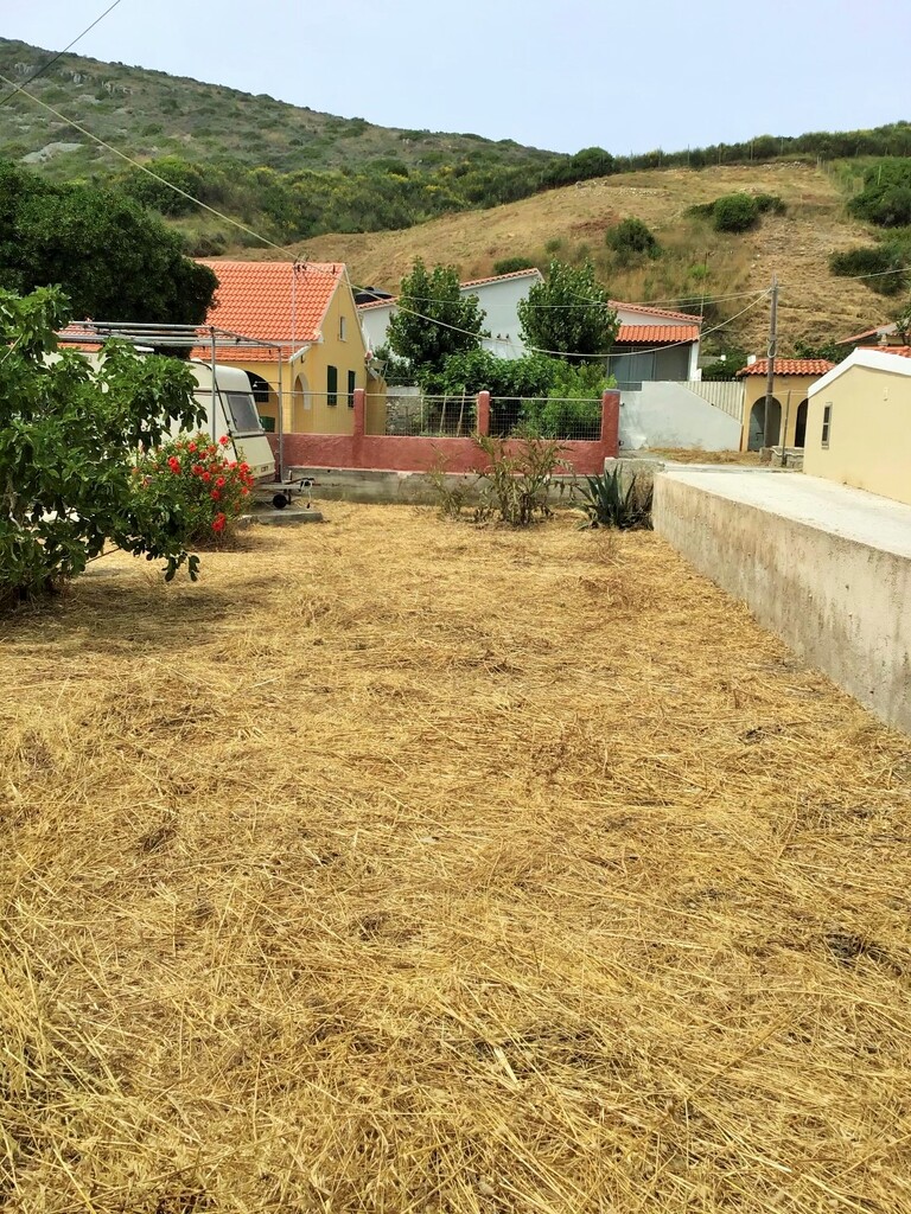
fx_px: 1088
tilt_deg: -9.6
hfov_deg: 45.4
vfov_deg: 58.4
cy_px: 607
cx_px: 456
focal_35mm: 31
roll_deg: -0.8
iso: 25
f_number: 2.4
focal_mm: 3.3
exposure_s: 1/1508
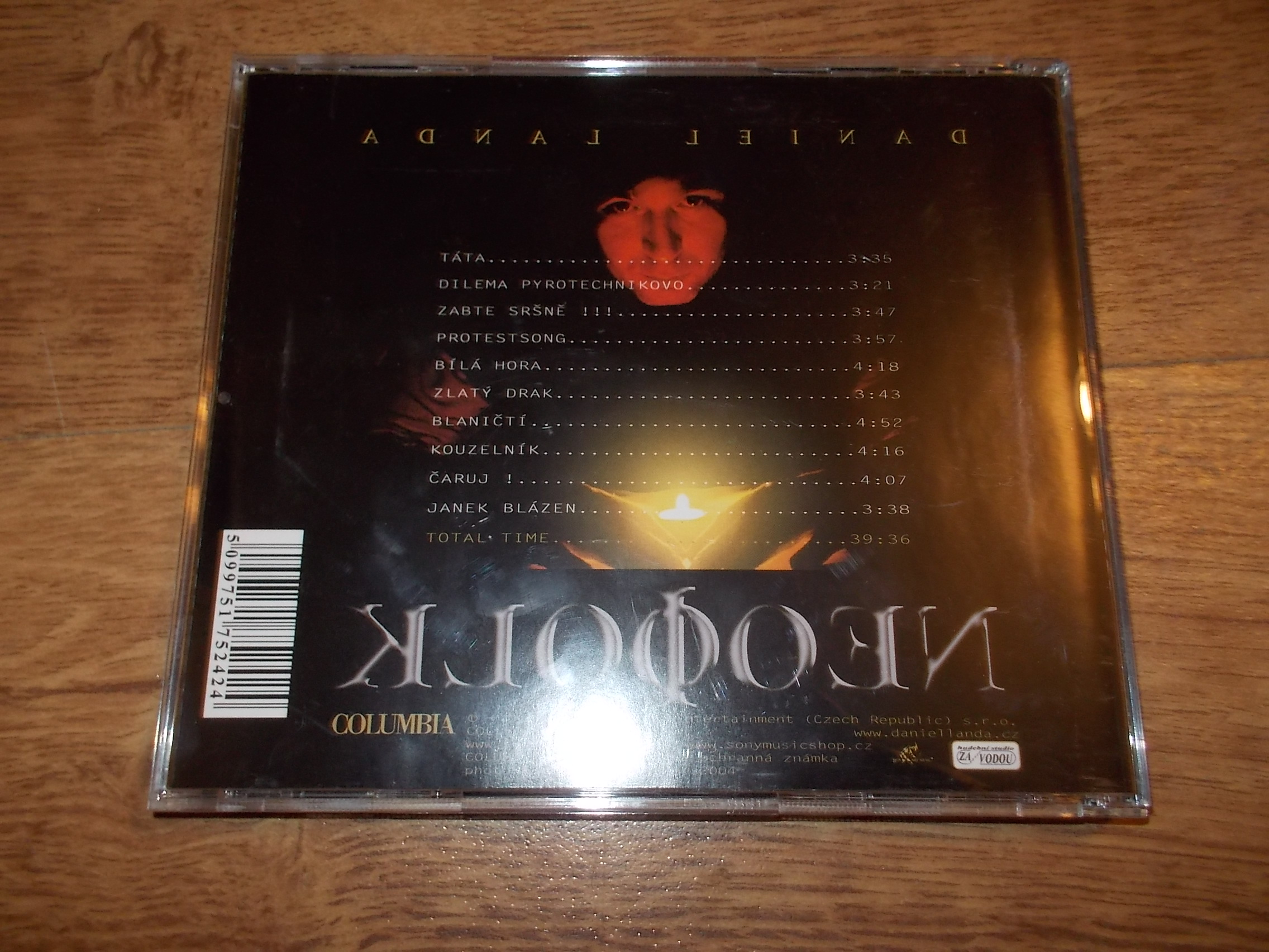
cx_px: 634
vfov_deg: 48.2
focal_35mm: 29
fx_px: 1063
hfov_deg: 61.7
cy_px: 476
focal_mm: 4.1
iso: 200
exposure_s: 1/30
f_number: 3.3
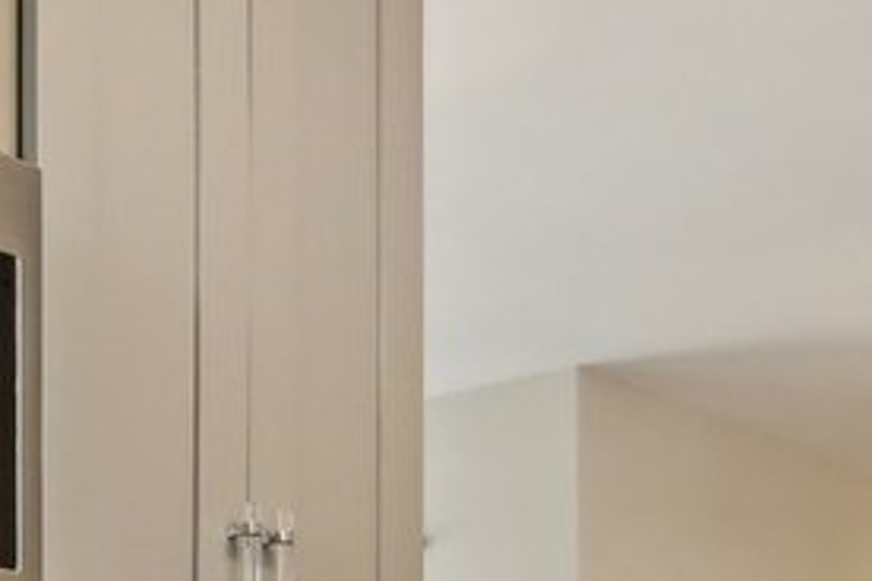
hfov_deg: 20.9
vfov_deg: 13.2
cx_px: -19
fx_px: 2277
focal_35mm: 94
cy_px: 1020
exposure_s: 1/60
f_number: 8
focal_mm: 16
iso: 800
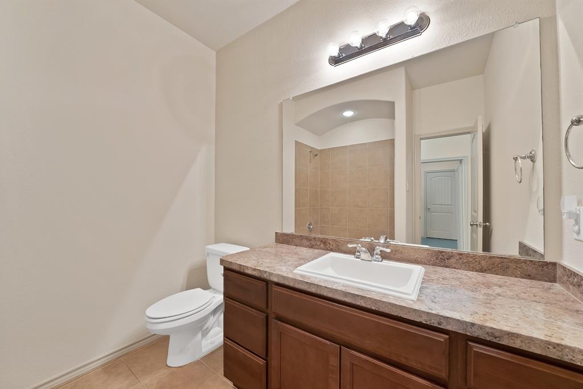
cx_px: 292
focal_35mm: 12
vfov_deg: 90.1
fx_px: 194
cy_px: 194
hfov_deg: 112.6
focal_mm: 12
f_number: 9
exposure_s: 1/2
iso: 640
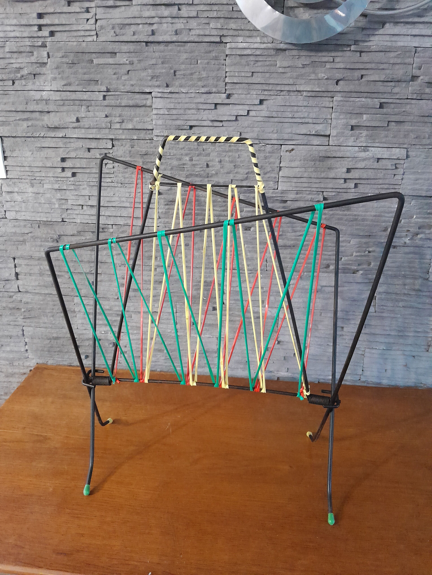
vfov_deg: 67.3
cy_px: 288
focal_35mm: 26
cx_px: 216
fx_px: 433
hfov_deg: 53.1
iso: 1000
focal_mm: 3.98
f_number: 1.8
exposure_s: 1/20
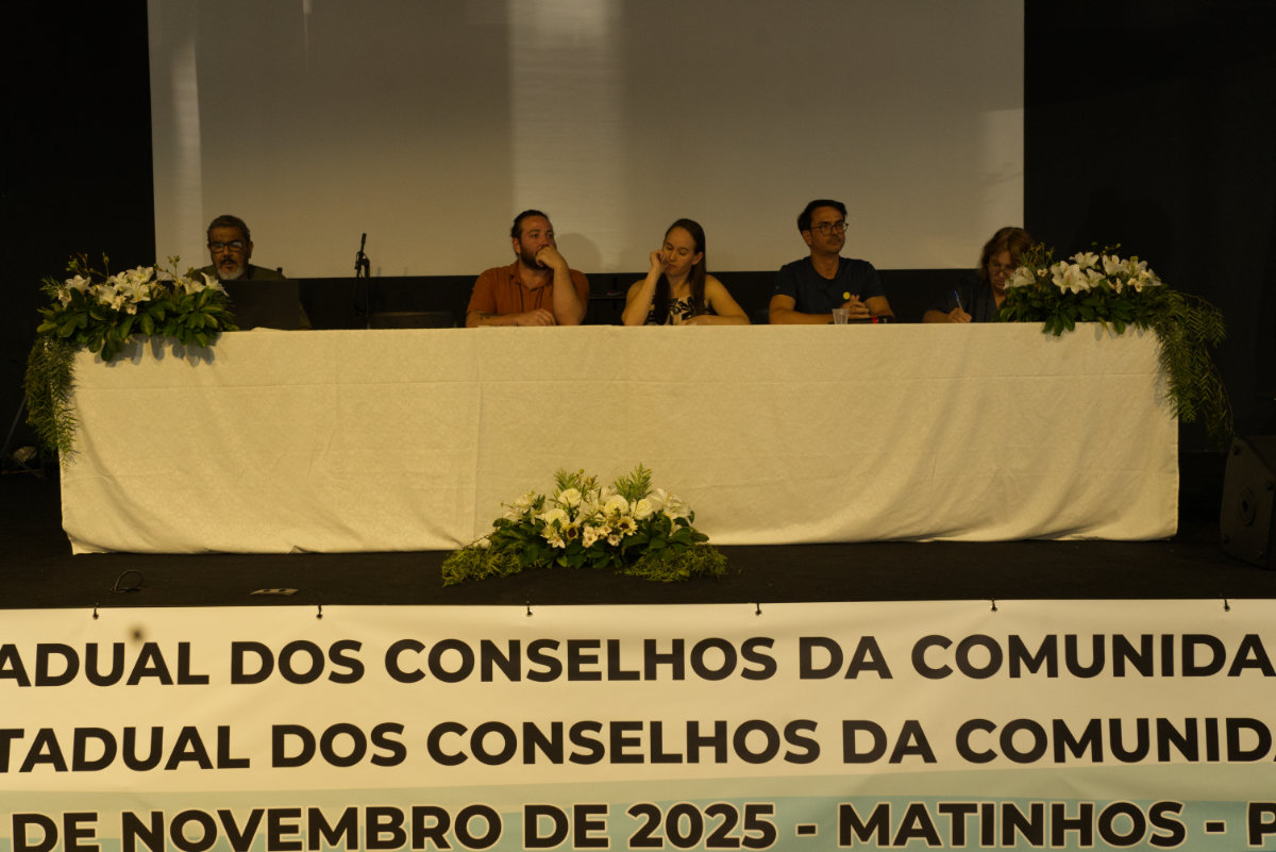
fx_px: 1241
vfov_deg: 37.9
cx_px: 638
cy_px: 426
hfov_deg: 54.4
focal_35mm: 35
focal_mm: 35
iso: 3200
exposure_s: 1/80
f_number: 5.6
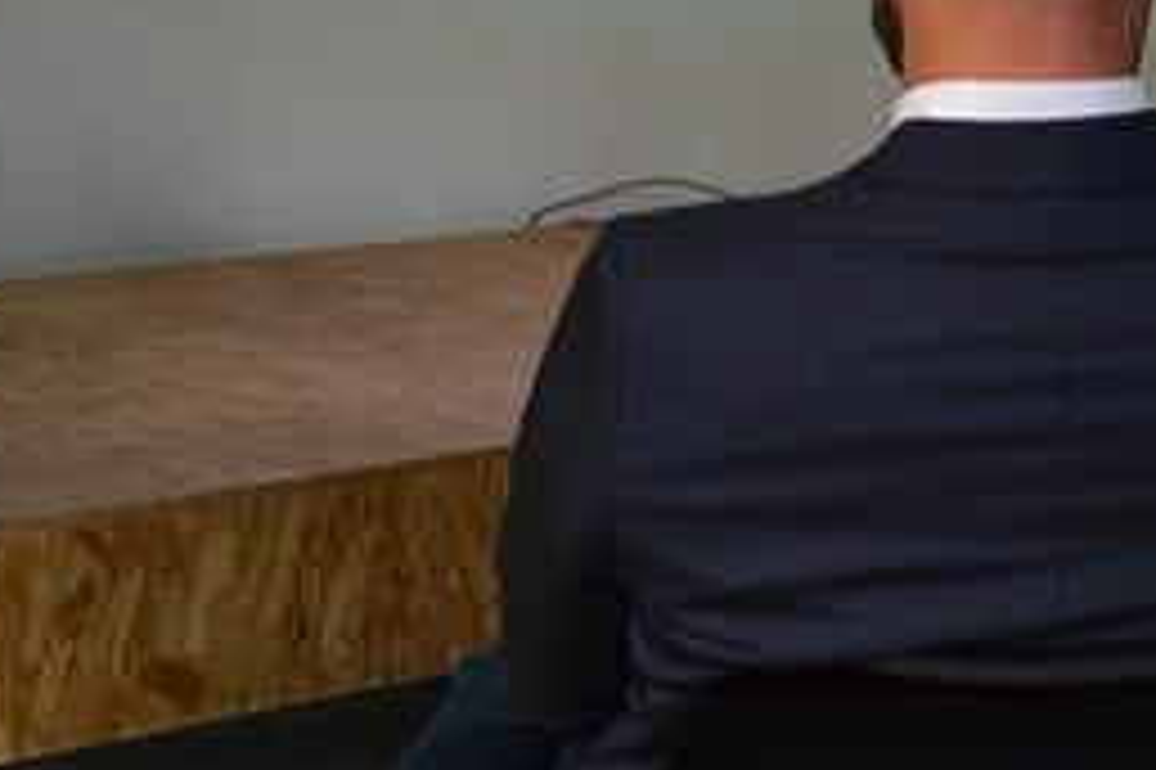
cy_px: -234
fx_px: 3594
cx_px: 801
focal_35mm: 112
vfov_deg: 11.9
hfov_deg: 18.2
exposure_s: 1/60
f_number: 4.2
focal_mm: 26
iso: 1400
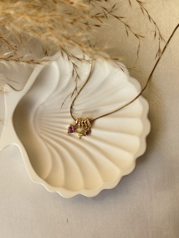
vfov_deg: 39.7
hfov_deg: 30.3
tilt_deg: -85.8
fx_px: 331
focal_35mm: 48
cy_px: 119
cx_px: 90
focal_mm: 6.76
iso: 64
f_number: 1.78
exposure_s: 1/621
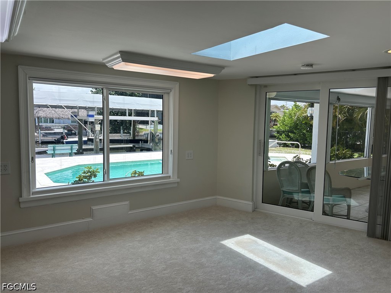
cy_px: 146
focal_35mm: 26
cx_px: 196
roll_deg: -0.8
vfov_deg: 53.1
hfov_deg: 67.3
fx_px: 294
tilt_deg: -5.9
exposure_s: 1/1029
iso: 50
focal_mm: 5.7
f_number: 1.5
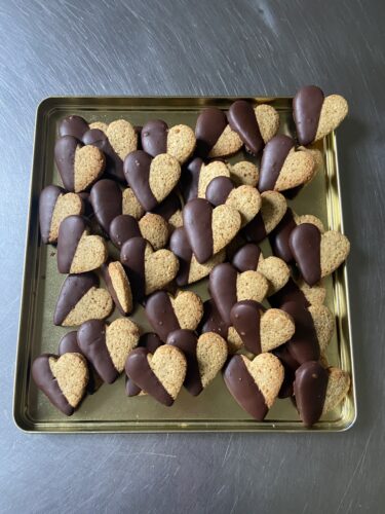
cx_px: 192
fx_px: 386
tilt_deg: -78.7
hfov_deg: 53.1
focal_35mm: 26
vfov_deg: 67.3
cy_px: 257
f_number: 1.8
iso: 400
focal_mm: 4.25
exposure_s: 1/60
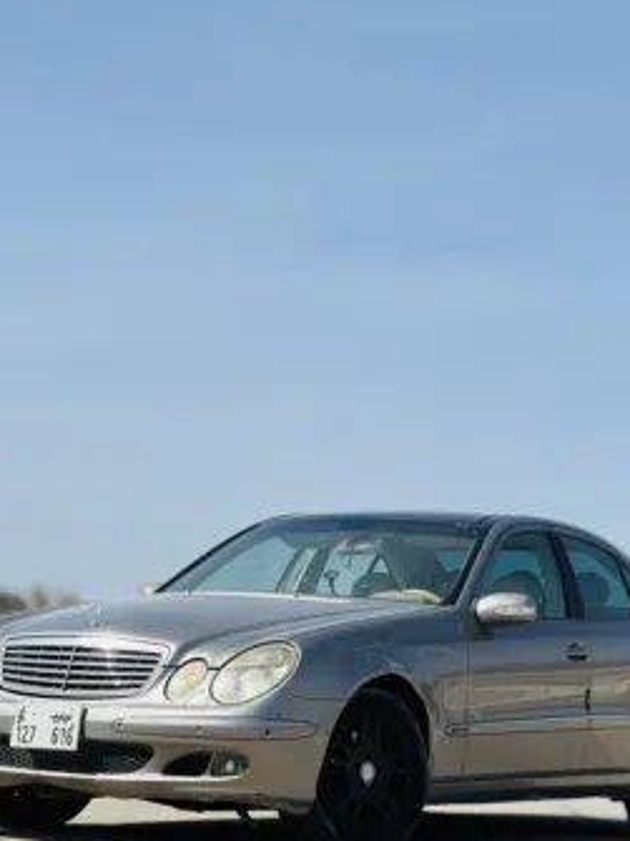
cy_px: 482
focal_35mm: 92
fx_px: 2234
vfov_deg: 21.3
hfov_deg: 16.0
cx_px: 369
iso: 32
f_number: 2.8
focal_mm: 9
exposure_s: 1/943
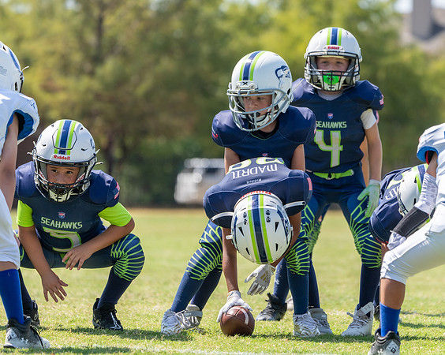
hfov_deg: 6.1
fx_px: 4146
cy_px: 183
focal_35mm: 315
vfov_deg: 4.9
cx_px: 286
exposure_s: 1/1250
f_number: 5.6
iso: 400
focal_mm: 253
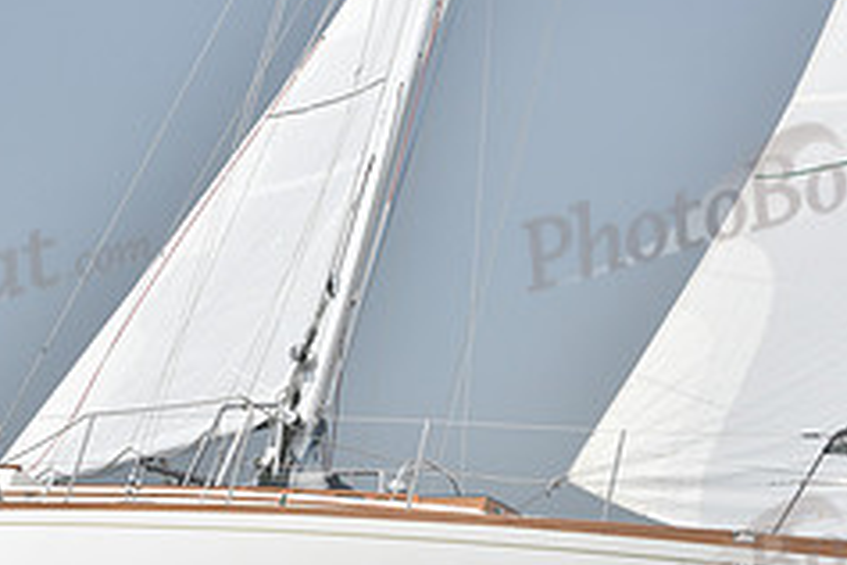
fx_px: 4023
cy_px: 434
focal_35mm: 171
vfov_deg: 8.0
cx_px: 340
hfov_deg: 12.0
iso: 320
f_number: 13
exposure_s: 1/800
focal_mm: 70
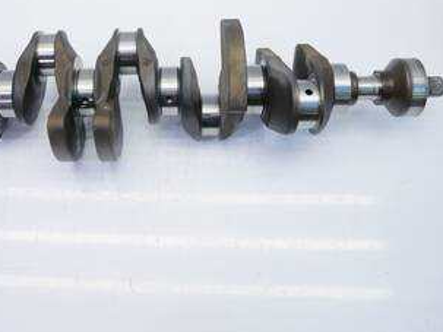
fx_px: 486
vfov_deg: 37.0
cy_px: 91
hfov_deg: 47.8
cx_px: 132
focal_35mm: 38
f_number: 3.5
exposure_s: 1/125
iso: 200
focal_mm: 12
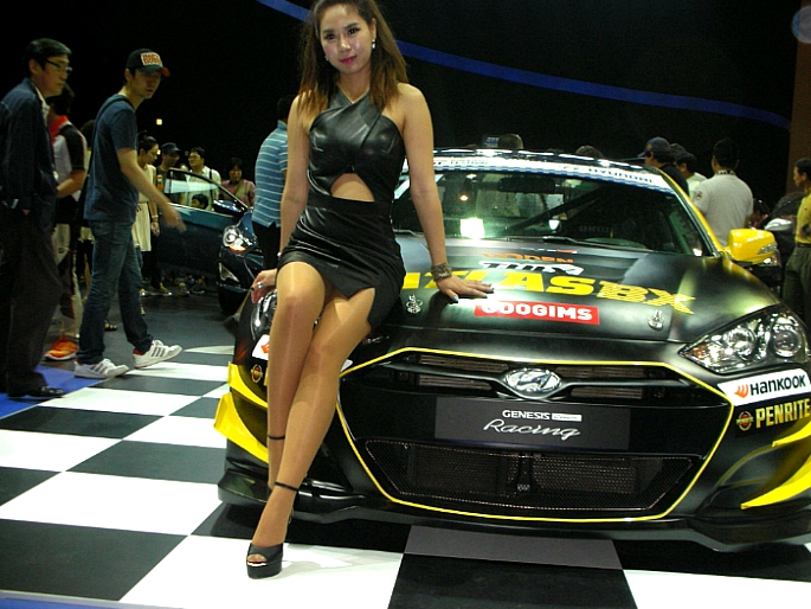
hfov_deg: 40.4
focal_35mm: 47
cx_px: 405
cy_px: 305
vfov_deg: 30.9
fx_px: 1101
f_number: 3.5
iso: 168
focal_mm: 7.7
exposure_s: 1/48.2
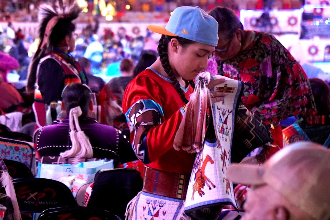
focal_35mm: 137
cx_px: 128
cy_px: 93
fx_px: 1256
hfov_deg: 15.0
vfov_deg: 10.0
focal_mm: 70
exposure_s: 1/50
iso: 6400
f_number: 4
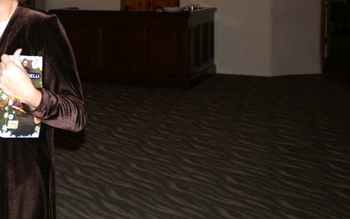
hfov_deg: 28.8
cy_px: -2
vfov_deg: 18.6
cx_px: 22
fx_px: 648
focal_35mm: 68
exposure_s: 1/60
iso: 200
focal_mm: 22
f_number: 3.5
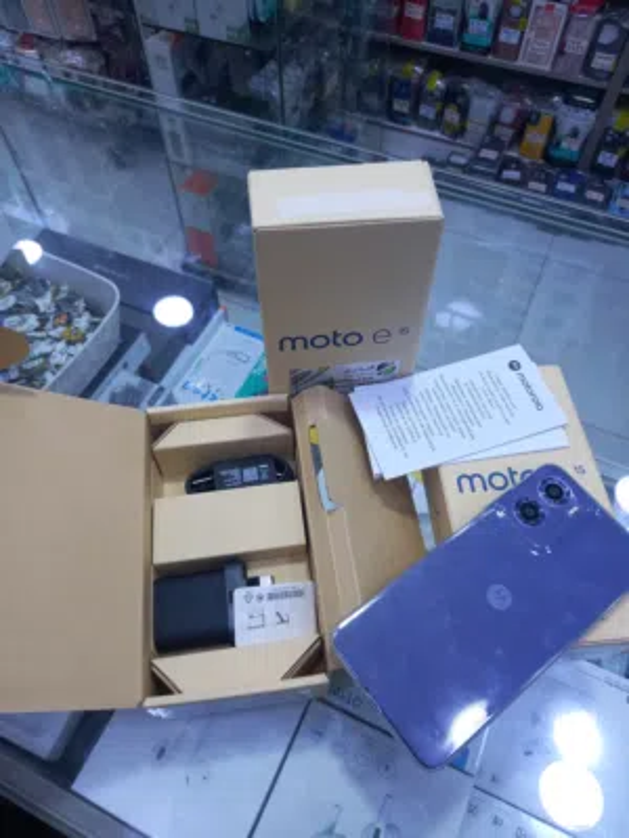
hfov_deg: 54.9
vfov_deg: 69.4
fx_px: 606
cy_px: 419
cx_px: 314
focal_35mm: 25
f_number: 2
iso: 80
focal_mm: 4.6
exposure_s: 1/50
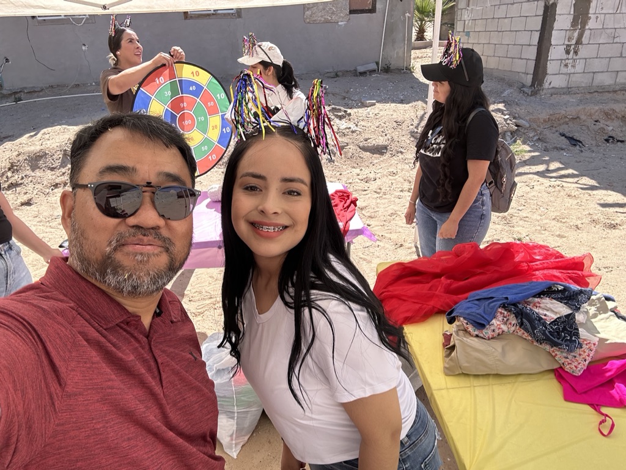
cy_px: 235
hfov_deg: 73.9
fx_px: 416
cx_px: 313
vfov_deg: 58.9
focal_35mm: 23
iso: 25
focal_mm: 2.69
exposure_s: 1/400
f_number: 1.9
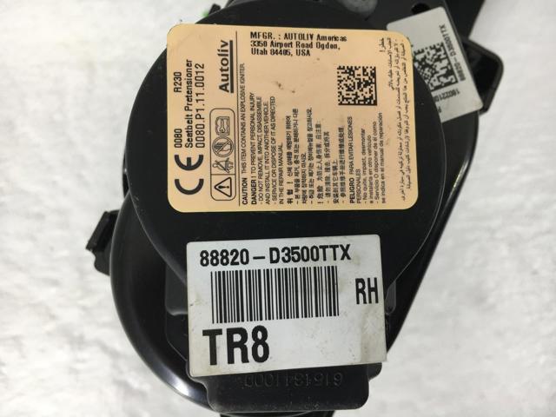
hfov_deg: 61.7
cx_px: 278
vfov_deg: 48.2
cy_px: 208
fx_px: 466
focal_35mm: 29
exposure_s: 1/50
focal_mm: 4.15
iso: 32
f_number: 2.2
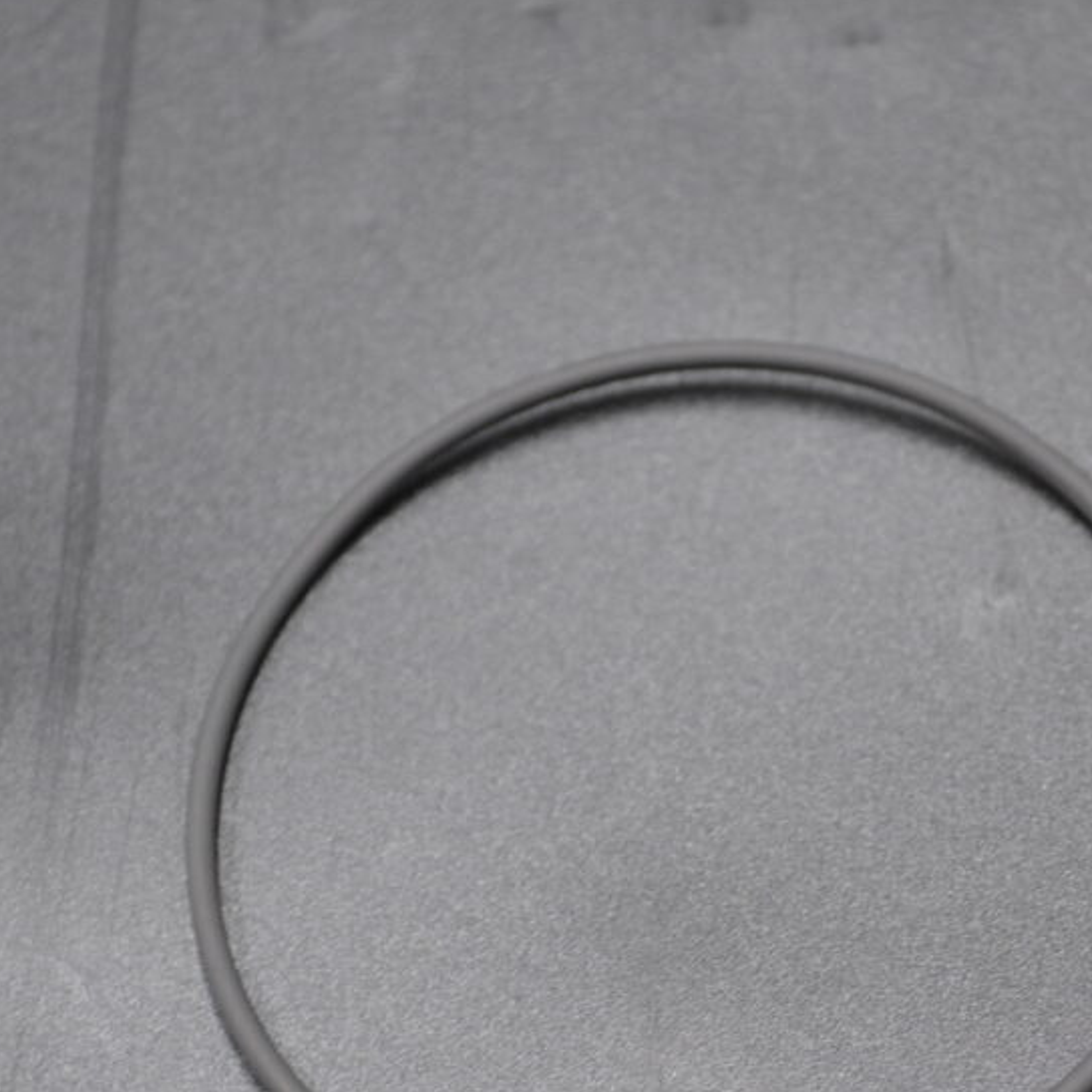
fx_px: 4426
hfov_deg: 14.0
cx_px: 724
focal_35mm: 124
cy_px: 776
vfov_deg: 14.0
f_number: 5.3
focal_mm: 44
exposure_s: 1/30
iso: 400
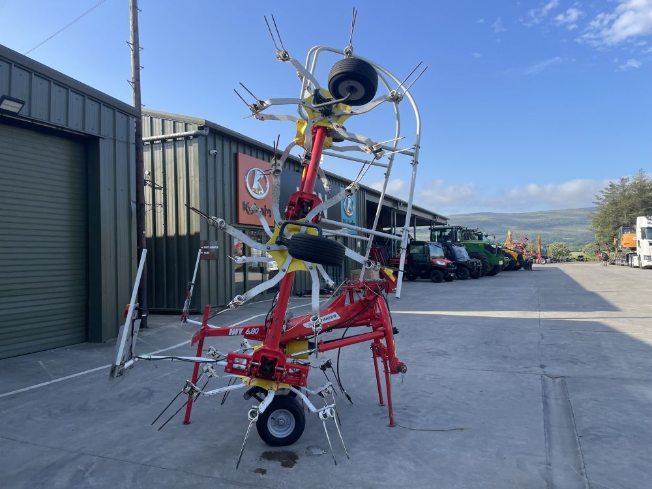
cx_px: 326
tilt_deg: +3.2
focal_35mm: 26
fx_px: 490
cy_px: 244
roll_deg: +0.8
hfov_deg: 67.3
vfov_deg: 53.1
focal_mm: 4.2
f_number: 1.6
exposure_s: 1/1742
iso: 32
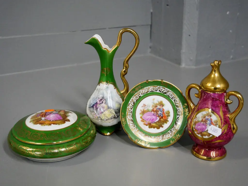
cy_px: 93
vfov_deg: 32.9
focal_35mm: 44
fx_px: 315
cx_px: 124
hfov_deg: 42.9
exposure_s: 1/160
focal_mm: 22
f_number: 4.2
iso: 3200
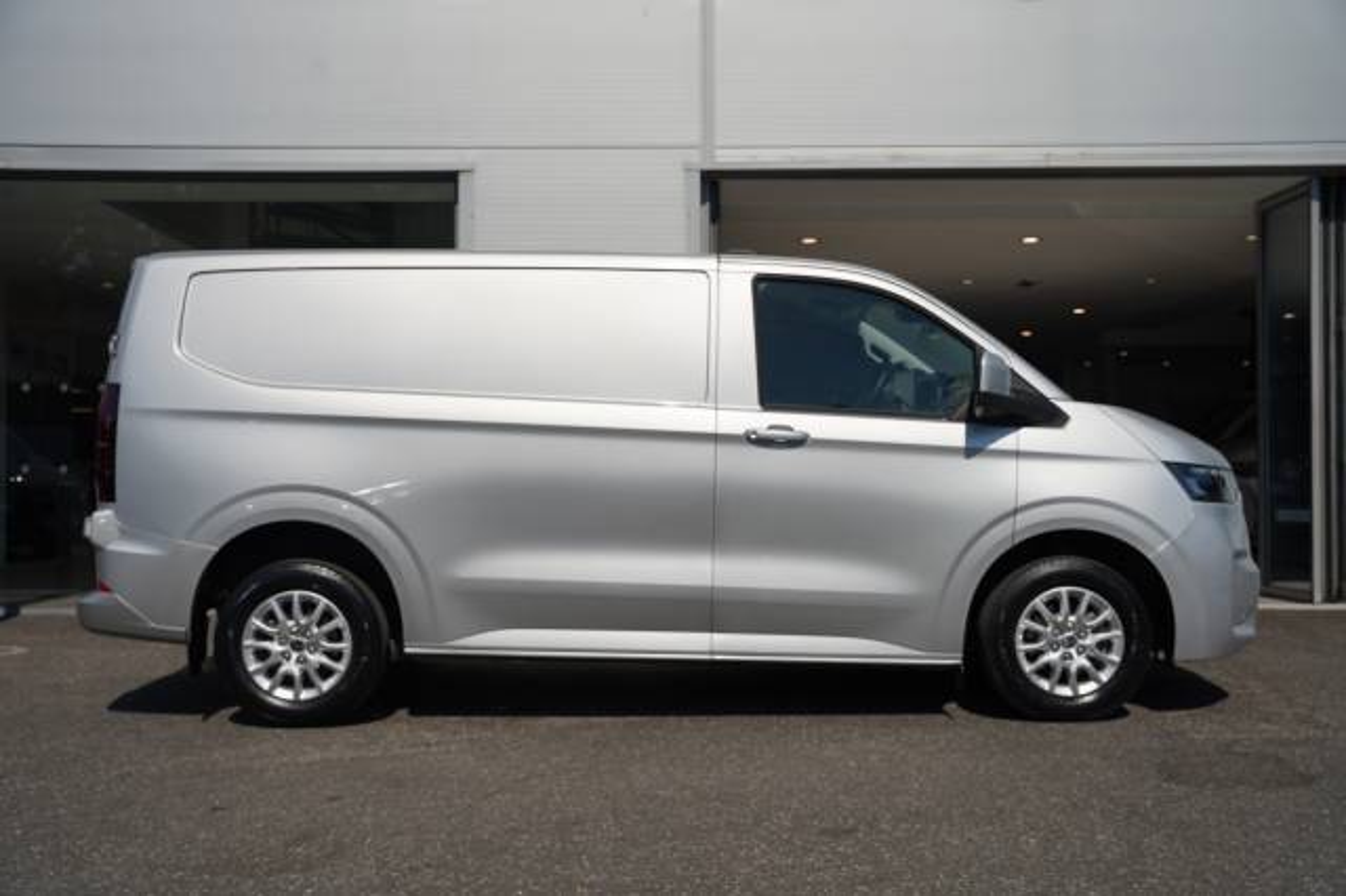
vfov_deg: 35.3
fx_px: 1409
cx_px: 673
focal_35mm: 38
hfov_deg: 51.1
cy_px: 448
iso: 100
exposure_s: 1/1000
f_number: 4.5
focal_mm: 37.7
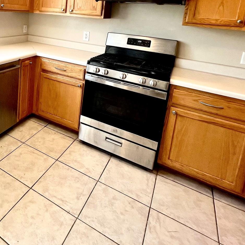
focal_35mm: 25
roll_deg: -3.6
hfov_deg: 57.8
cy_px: 47
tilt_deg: -10.2
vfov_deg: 57.9
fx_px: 200
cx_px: 46
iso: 64
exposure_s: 1/120
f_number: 1.8
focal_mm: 1.57
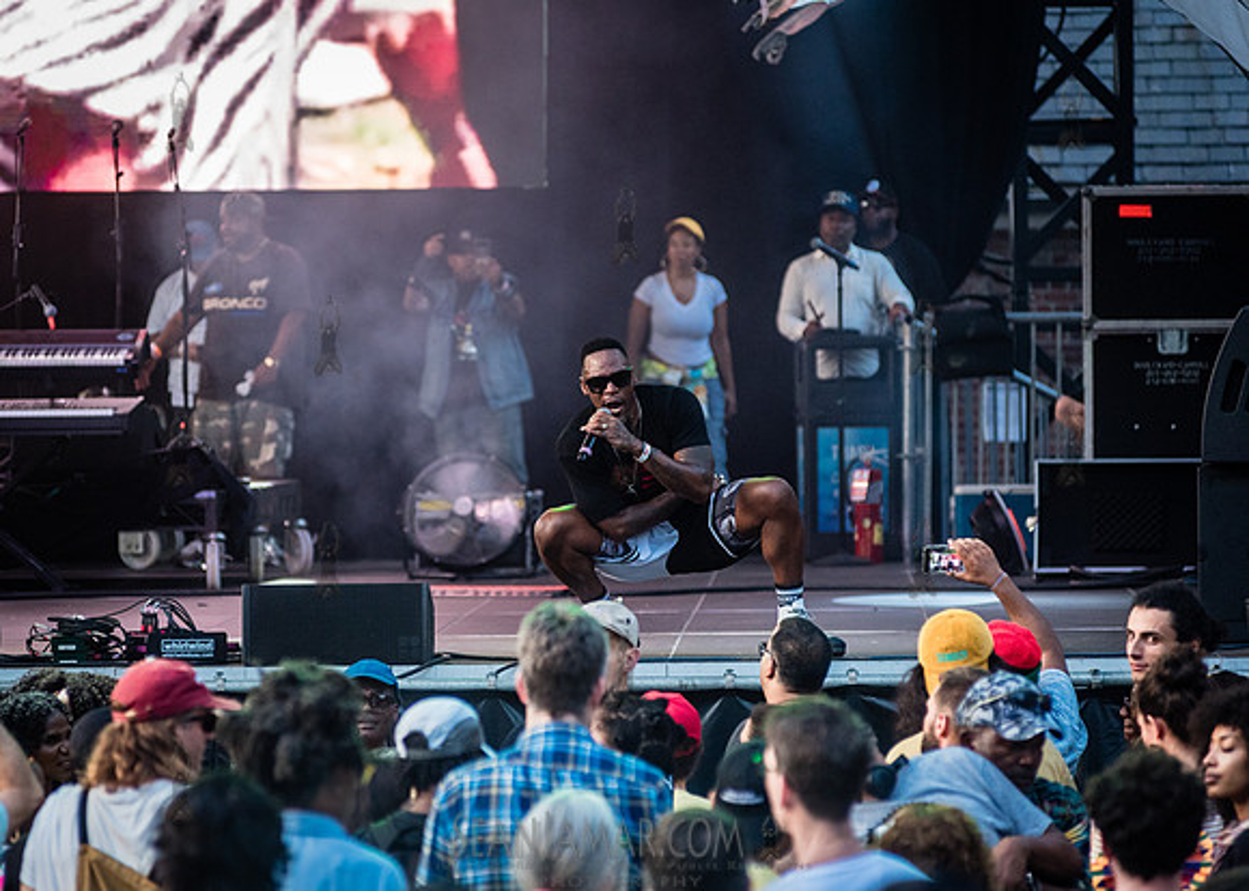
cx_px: 542
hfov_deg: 9.8
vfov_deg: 7.0
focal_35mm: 205
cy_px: 434
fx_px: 7263
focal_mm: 185
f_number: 4
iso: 2000
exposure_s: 1/500
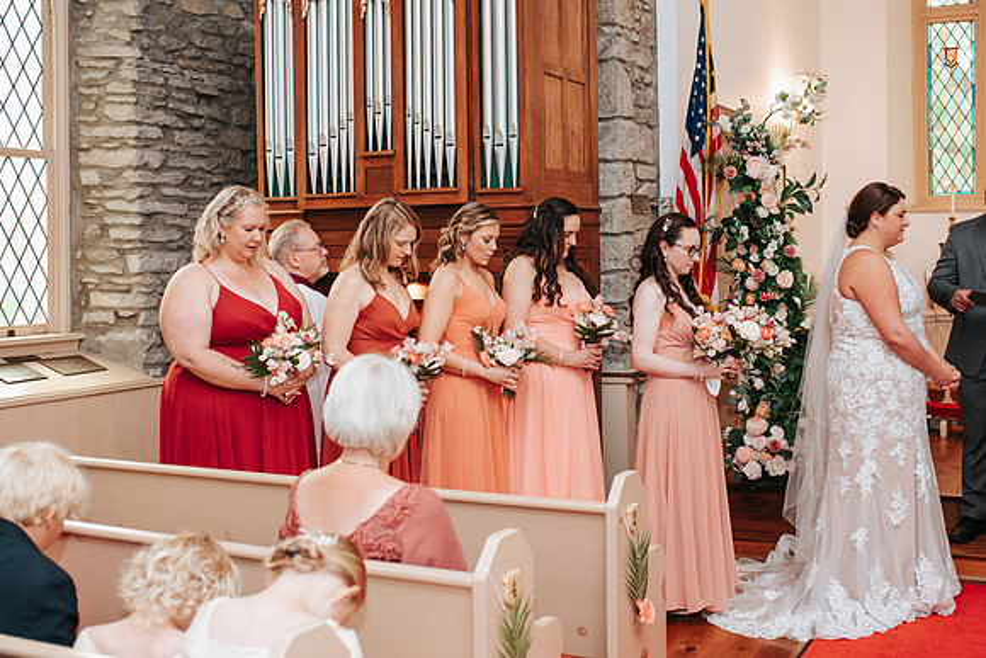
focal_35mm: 45
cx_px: 513
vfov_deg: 30.0
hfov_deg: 43.8
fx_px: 1227
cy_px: 289
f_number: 2.8
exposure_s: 1/200
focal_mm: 35
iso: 1000
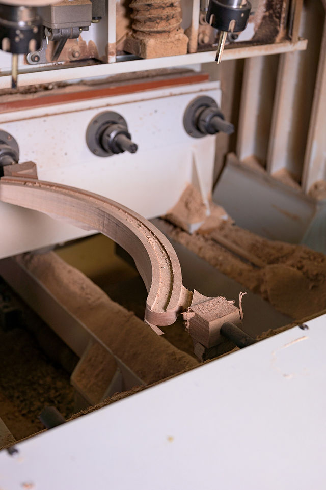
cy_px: 245
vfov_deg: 39.6
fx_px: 680
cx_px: 163
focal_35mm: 50
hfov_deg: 27.0
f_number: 4.5
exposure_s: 1/160
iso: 100
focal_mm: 50
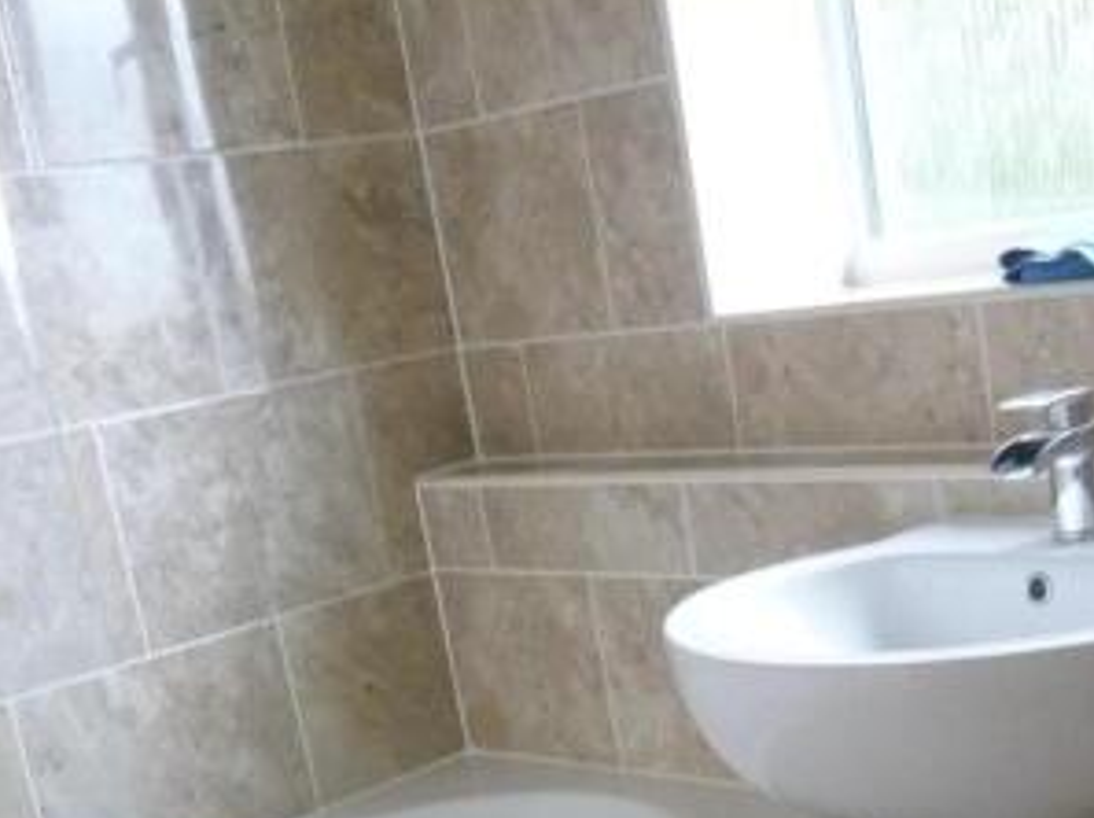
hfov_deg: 34.2
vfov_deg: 25.4
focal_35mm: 55
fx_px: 1736
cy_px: 787
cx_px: 827
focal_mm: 4.6
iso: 640
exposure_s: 1/60
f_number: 2.8
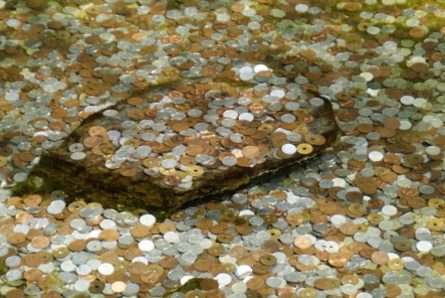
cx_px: 230
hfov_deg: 10.5
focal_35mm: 195
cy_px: 154
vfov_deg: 7.1
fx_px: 2412
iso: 100
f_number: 5.6
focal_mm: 90
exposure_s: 1/200
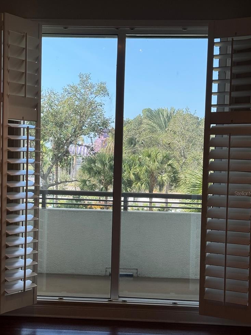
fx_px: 570
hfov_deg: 24.8
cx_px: 105
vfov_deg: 32.6
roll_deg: -0.9
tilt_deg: -3.0
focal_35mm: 59
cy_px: 193
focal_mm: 6.76
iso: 64
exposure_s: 1/846
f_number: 1.78
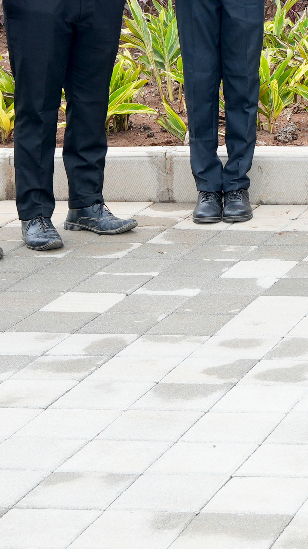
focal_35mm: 117
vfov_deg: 17.7
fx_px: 1695
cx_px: 781
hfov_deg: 9.1
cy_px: -66
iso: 100
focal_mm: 27.4
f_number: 5
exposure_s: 1/125
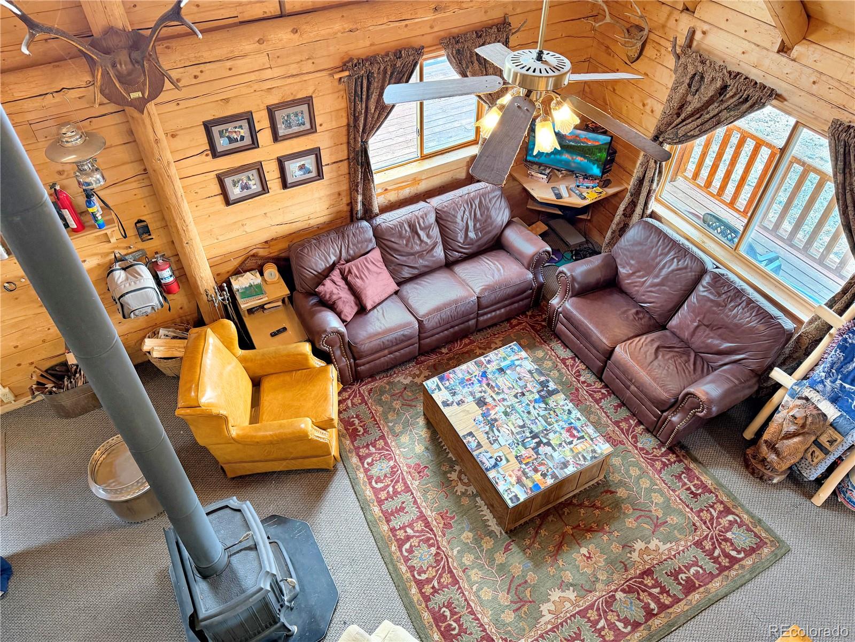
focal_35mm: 24
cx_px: 428
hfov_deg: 71.6
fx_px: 593
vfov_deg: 56.8
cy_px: 321
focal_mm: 6.76
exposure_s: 1/60
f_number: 1.78
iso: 320
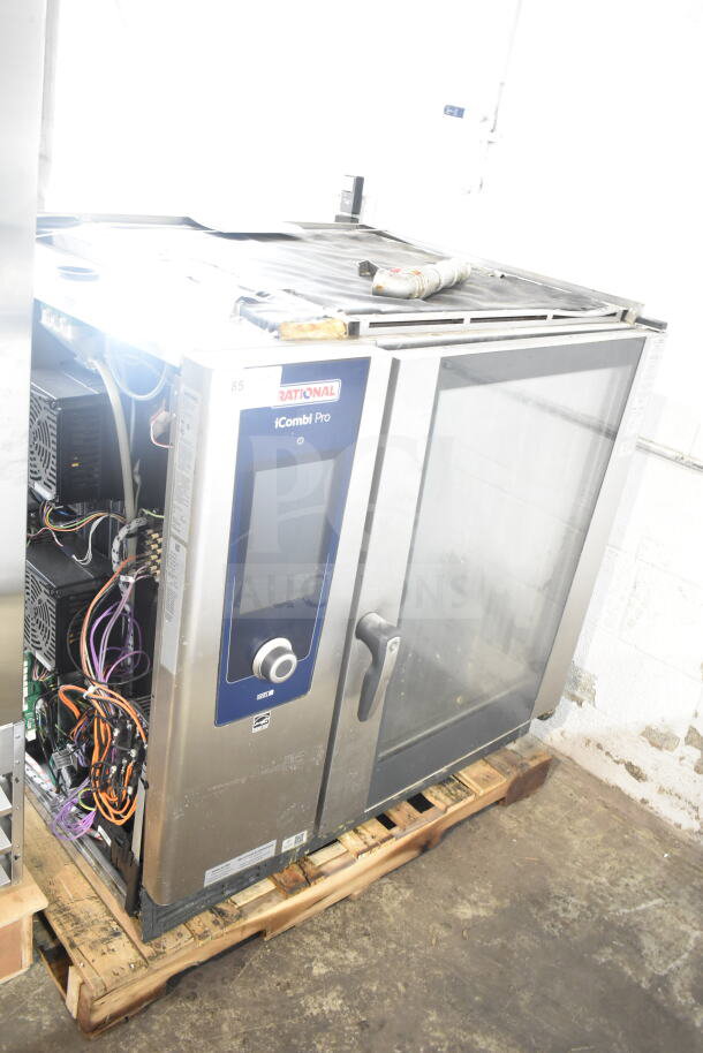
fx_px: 922
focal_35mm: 32
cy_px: 526
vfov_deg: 59.5
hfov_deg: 41.7
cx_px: 352
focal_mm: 21
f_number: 3.8
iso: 2000
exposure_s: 1/30
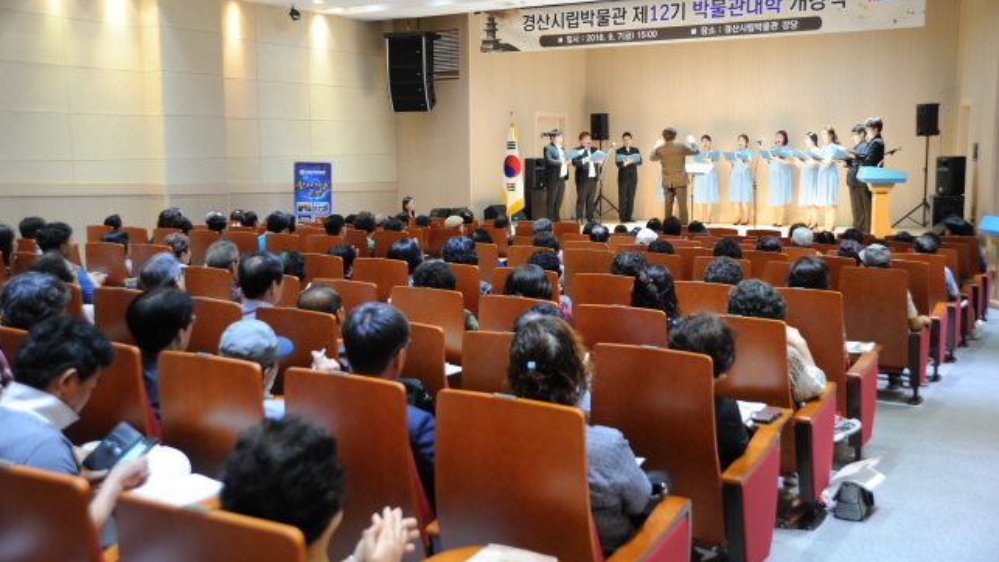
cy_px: 253
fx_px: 980
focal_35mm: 37
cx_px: 499
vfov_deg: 32.0
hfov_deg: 54.0
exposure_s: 1/50
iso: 1600
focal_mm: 35
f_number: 3.2
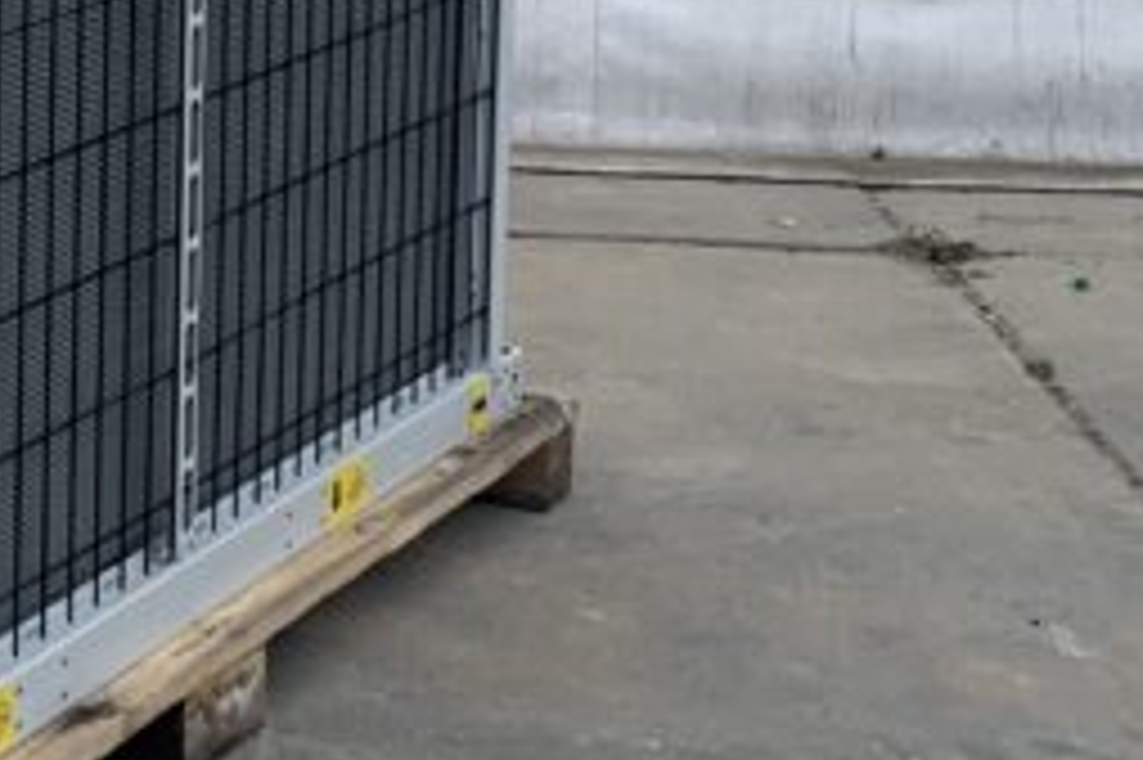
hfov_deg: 17.8
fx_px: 3458
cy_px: -207
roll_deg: -1.0
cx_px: -256
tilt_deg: -7.8
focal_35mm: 109
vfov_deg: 12.2
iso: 80
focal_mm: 4.25
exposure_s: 1/121
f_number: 1.8
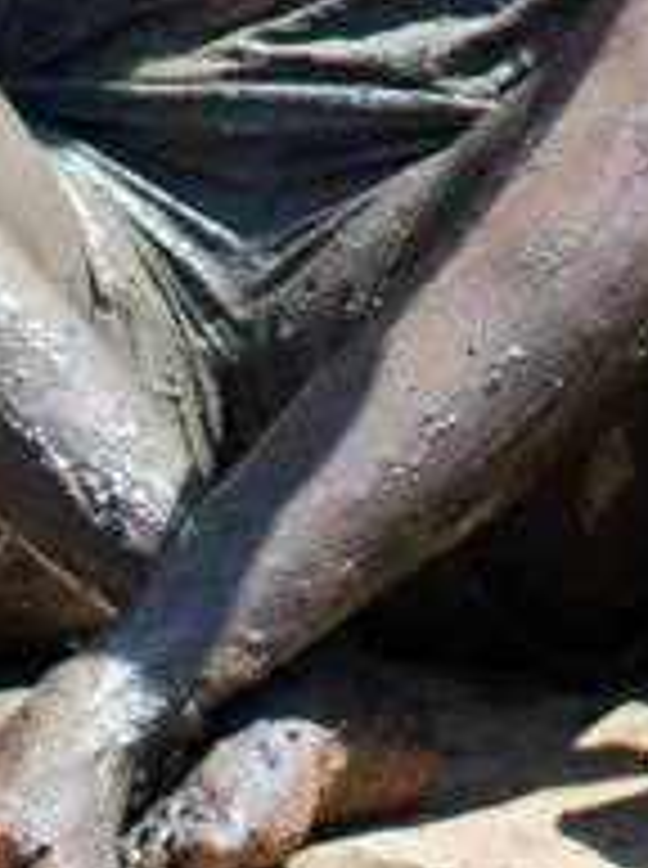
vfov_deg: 2.9
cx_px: 1228
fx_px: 16879
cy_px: -1444
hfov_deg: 2.2
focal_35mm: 674
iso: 100
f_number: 2.8
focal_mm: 50
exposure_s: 1/2000
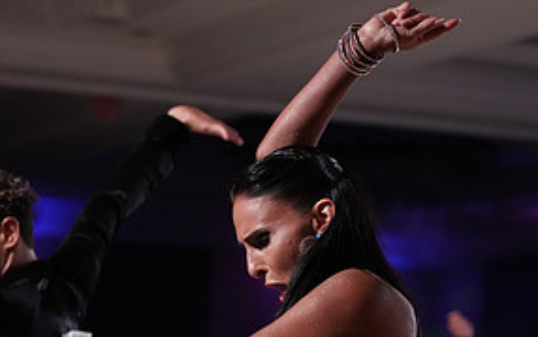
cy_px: 489
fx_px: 3154
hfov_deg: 9.7
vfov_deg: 6.0
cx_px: 219
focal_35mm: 215
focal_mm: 104
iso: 3200
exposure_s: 1/500
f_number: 4
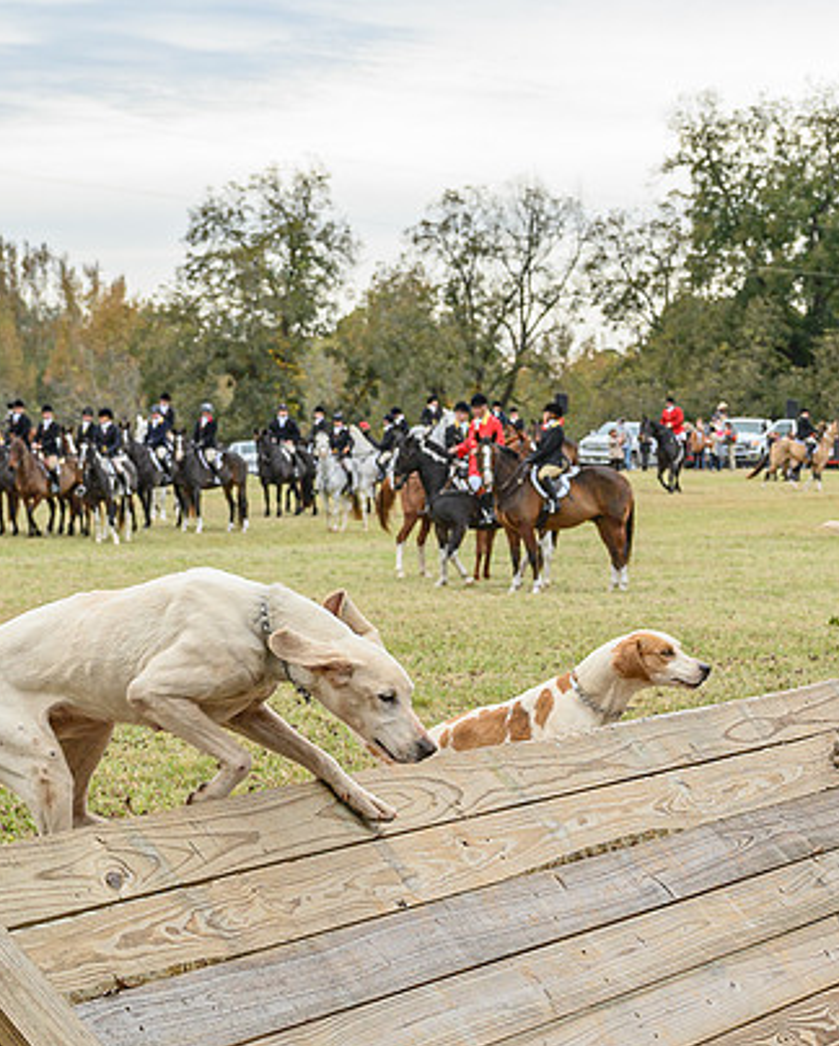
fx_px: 3409
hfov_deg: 13.8
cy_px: 692
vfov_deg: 17.4
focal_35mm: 110
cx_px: 815
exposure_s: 1/640
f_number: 5
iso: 400
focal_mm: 41
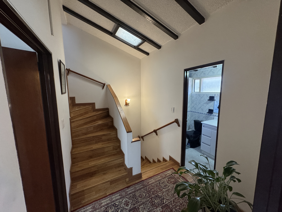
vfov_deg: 85.7
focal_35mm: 14
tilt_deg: -7.5
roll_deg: +0.0
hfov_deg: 102.1
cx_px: 141
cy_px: 106
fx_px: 114
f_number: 2.2
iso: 400
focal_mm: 2.22
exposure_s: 1/60
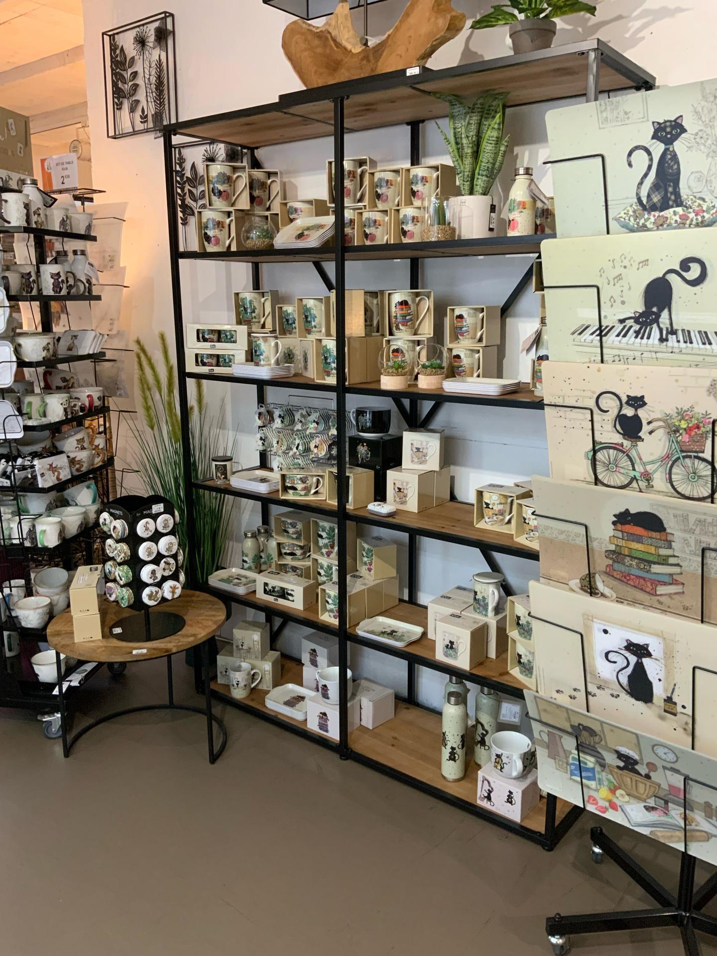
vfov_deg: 61.7
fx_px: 801
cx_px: 358
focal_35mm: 29
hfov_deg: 48.2
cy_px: 478
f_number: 1.8
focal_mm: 3
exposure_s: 1/50
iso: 160
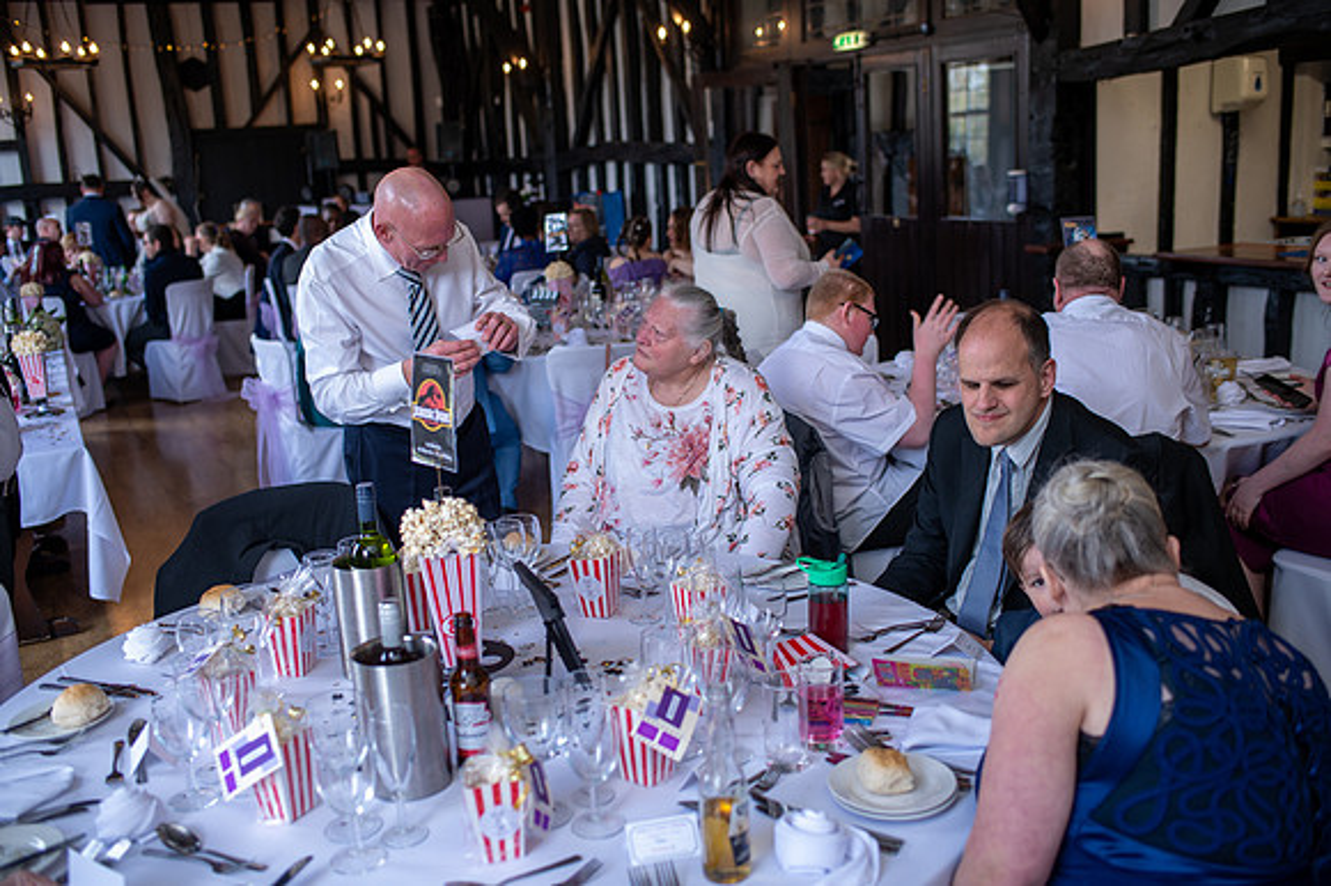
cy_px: 443
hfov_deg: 54.5
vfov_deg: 37.8
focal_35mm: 35
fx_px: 1293
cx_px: 666
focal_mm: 35
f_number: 2.5
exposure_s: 1/100
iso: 200
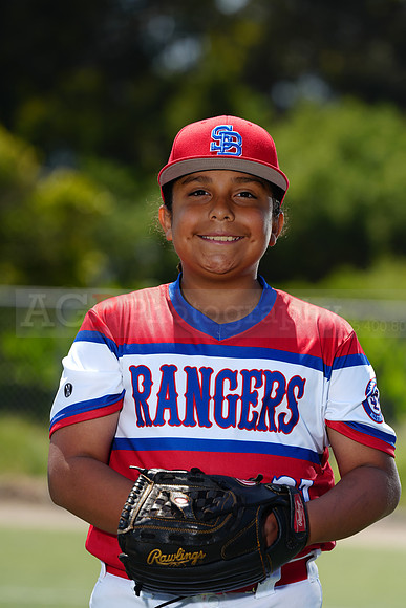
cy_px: 304
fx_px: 3381
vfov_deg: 10.3
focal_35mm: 200
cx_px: 203
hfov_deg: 6.9
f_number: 5
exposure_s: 1/250
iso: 50
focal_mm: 200
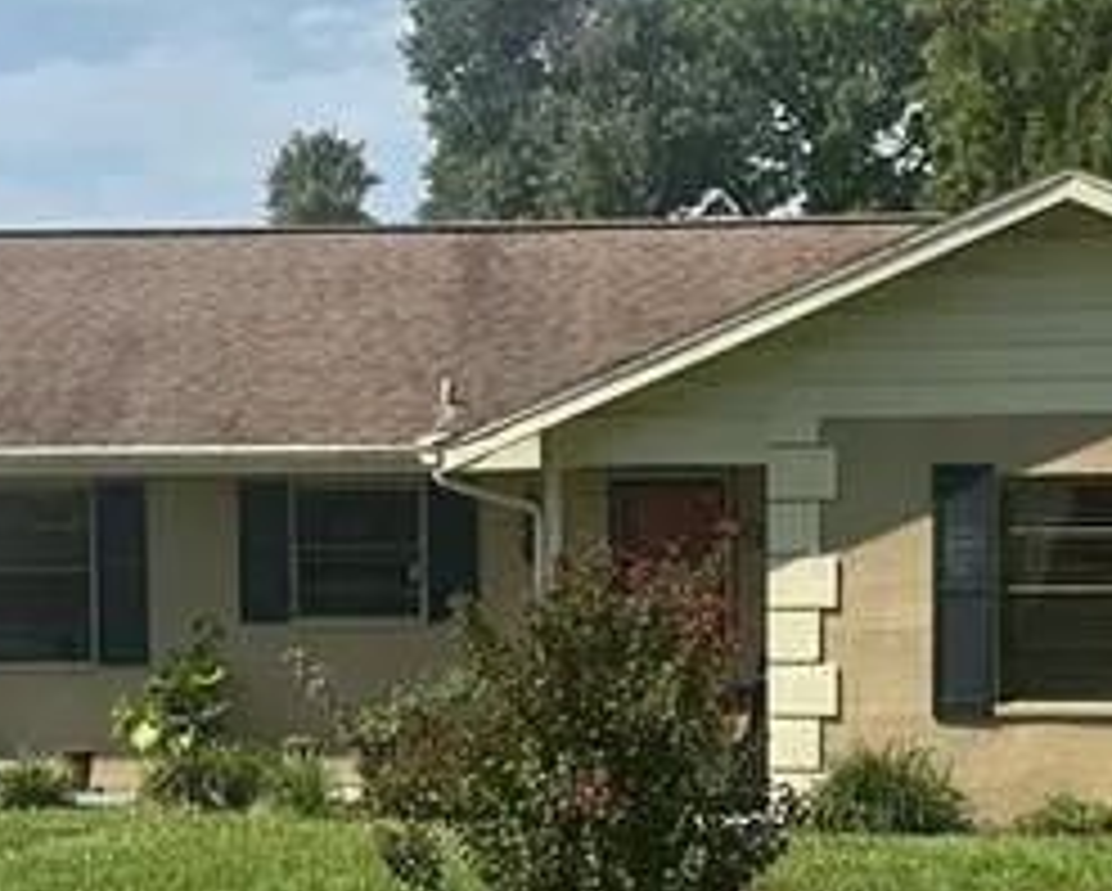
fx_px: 3195
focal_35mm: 97
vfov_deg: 15.8
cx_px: 504
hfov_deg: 19.7
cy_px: 680
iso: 80
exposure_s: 1/4762
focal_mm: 6.86
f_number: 1.78
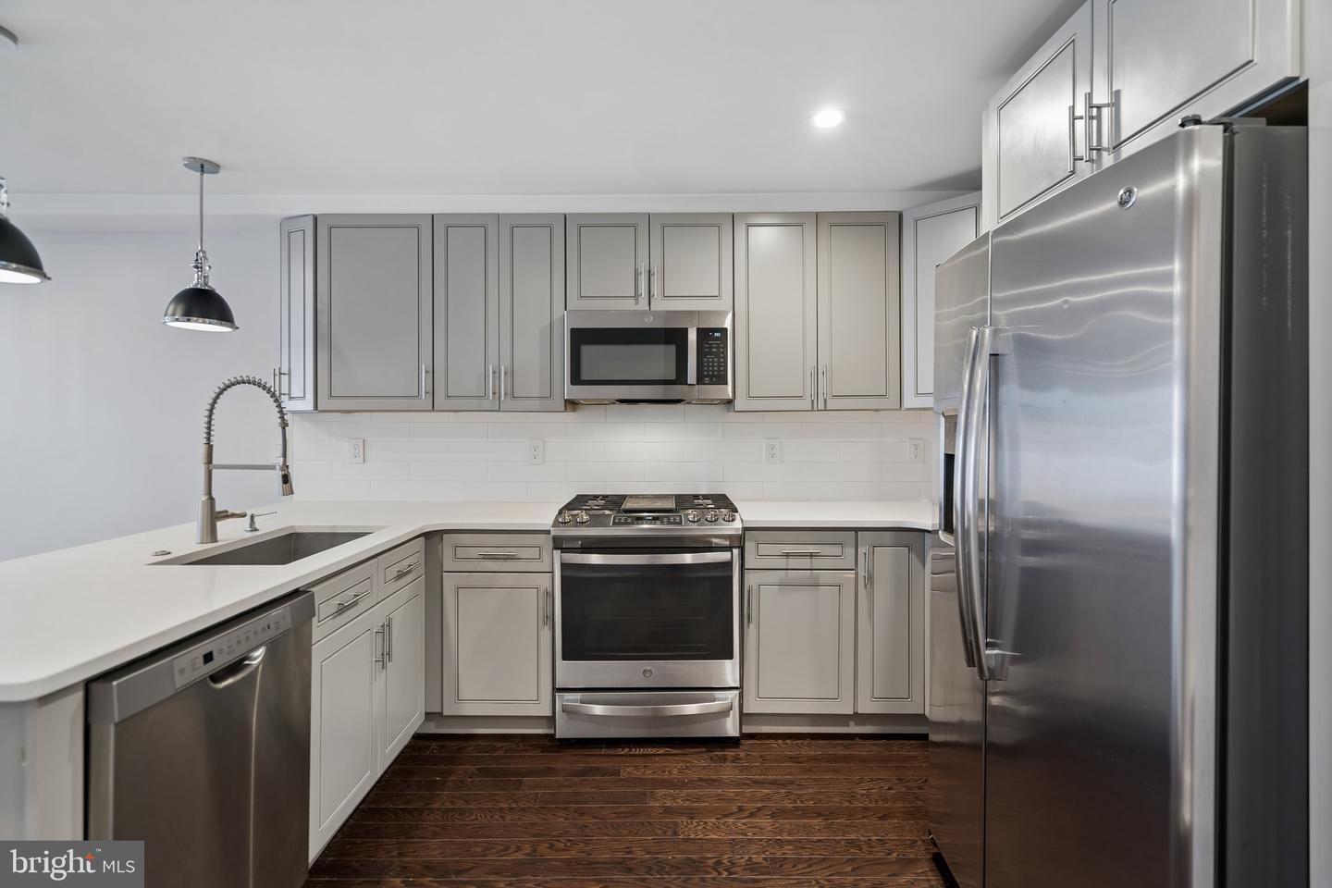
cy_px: 444
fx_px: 592
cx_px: 666
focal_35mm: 16
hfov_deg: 96.7
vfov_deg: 73.7
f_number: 4
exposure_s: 1/3.33
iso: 200
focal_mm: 16
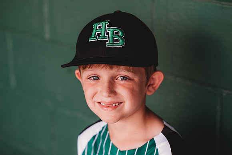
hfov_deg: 23.9
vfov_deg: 16.1
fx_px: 548
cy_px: 78
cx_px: 116
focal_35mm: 85
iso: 320
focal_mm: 85
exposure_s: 1/250
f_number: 2.8
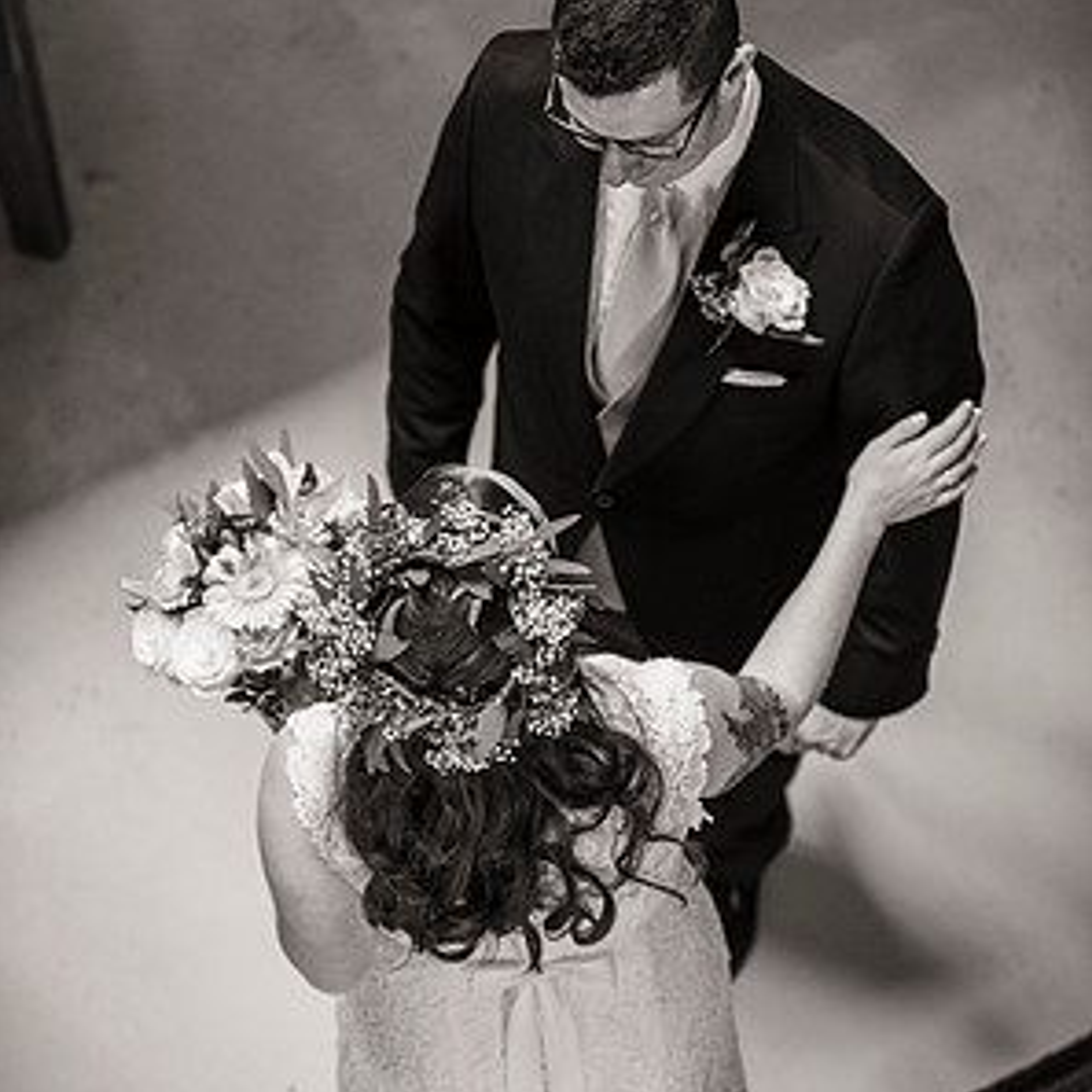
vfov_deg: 19.3
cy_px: 518
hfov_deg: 19.3
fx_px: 3212
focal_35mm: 90
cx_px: 544
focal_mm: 70
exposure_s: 1/125
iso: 1600
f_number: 2.8
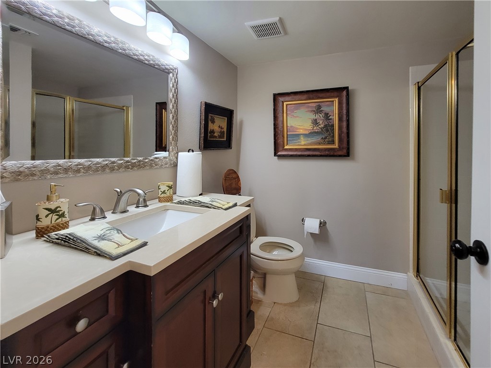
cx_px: 246
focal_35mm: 13
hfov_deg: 106.2
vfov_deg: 89.9
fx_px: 184
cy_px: 184
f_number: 2.2
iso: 200
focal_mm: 2.2
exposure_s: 1/60
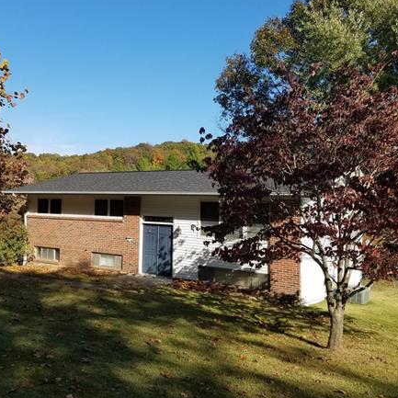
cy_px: 186
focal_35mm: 34
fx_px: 442
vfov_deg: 48.4
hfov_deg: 48.1
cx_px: 153
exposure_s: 1/2368
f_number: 1.7
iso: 50
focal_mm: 4.2
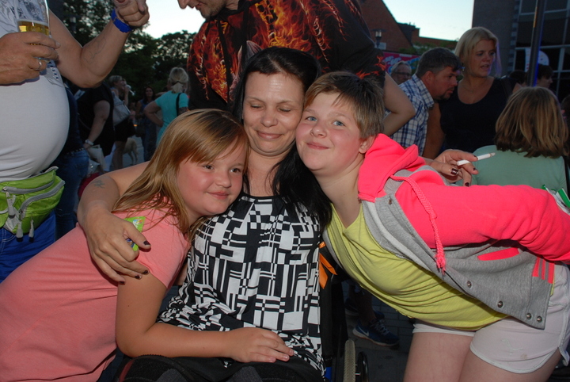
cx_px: 285
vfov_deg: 40.1
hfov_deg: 57.2
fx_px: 523
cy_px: 191
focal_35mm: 33
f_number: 5.6
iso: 320
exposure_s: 1/60
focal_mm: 22
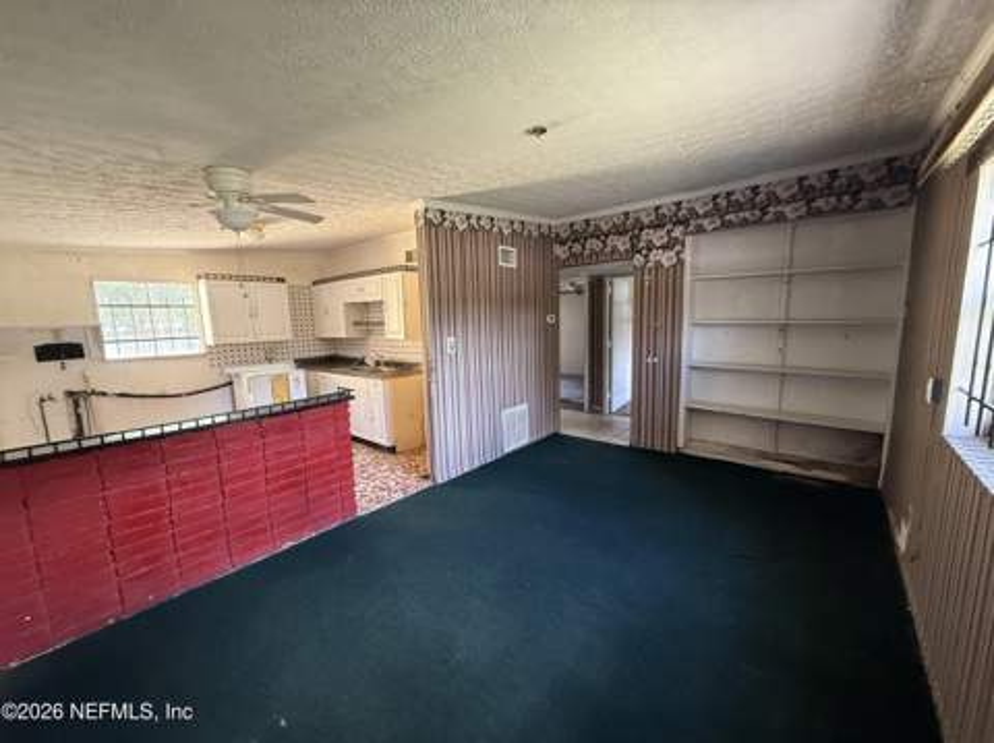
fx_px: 402
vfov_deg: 85.6
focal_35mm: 14
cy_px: 372
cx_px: 497
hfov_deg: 102.1
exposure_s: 1/60
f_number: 2.2
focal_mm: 2.22
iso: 400
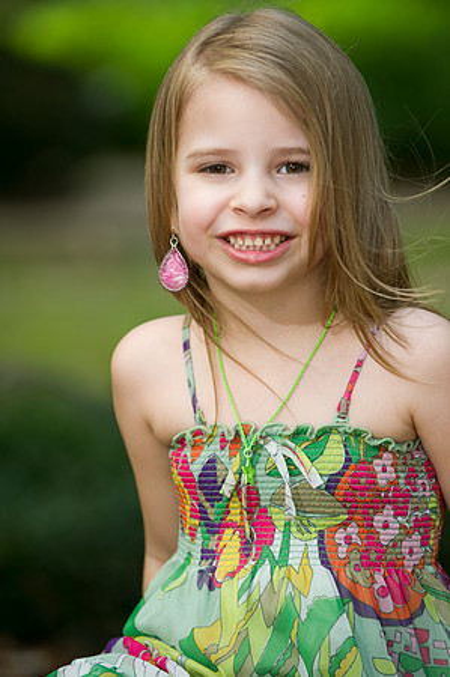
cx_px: 225
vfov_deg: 10.3
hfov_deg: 6.9
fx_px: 3758
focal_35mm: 200
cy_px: 338
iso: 200
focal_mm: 200
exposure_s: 1/100
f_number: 3.5
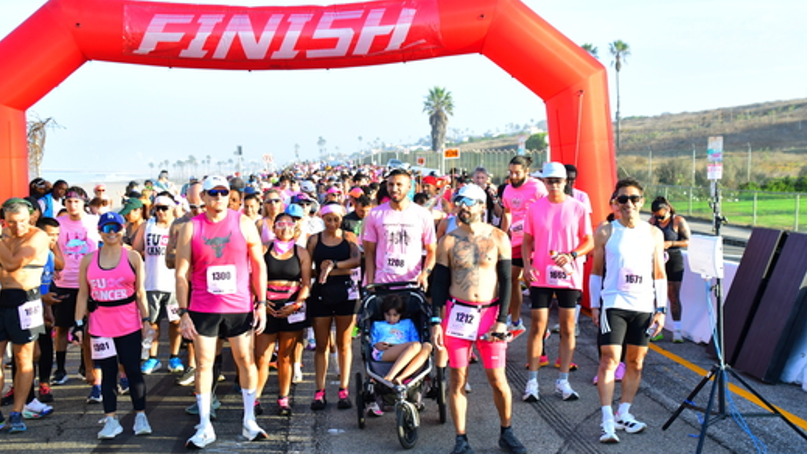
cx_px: 426
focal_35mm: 50
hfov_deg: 41.3
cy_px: 222
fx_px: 1070
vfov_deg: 24.0
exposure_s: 1/640
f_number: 4
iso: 400
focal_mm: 30
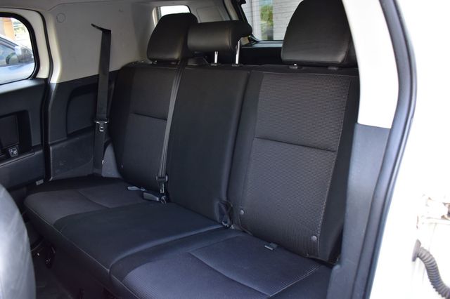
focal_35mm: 30
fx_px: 375
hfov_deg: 62.0
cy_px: 150
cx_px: 225
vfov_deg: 43.6
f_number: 6.3
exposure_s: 1/15
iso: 500
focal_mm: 20
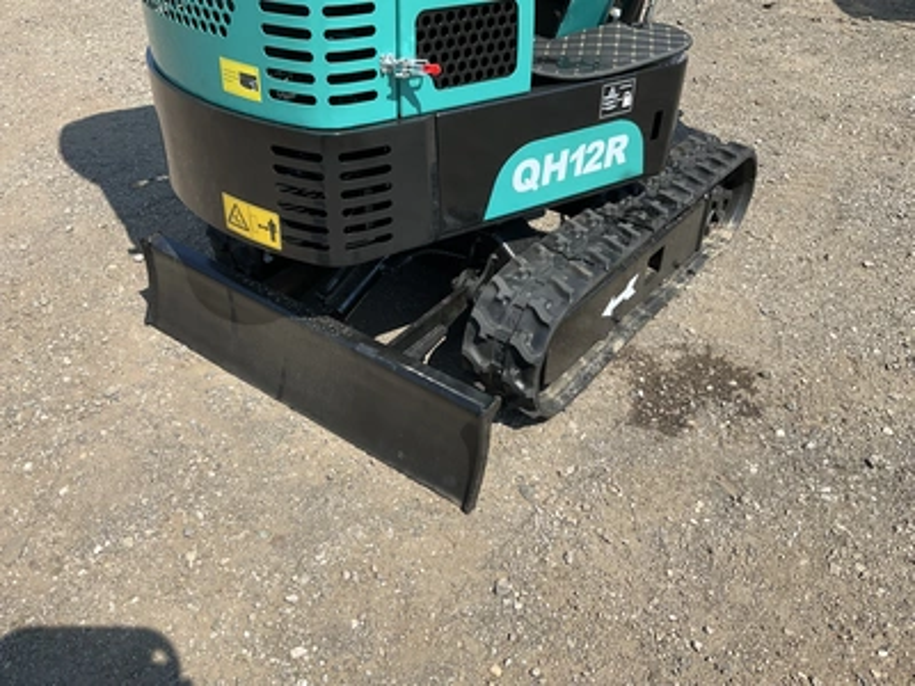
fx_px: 767
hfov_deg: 61.7
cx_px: 458
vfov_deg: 48.2
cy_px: 343
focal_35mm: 29
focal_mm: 3
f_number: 1.8
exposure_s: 1/1279
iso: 25
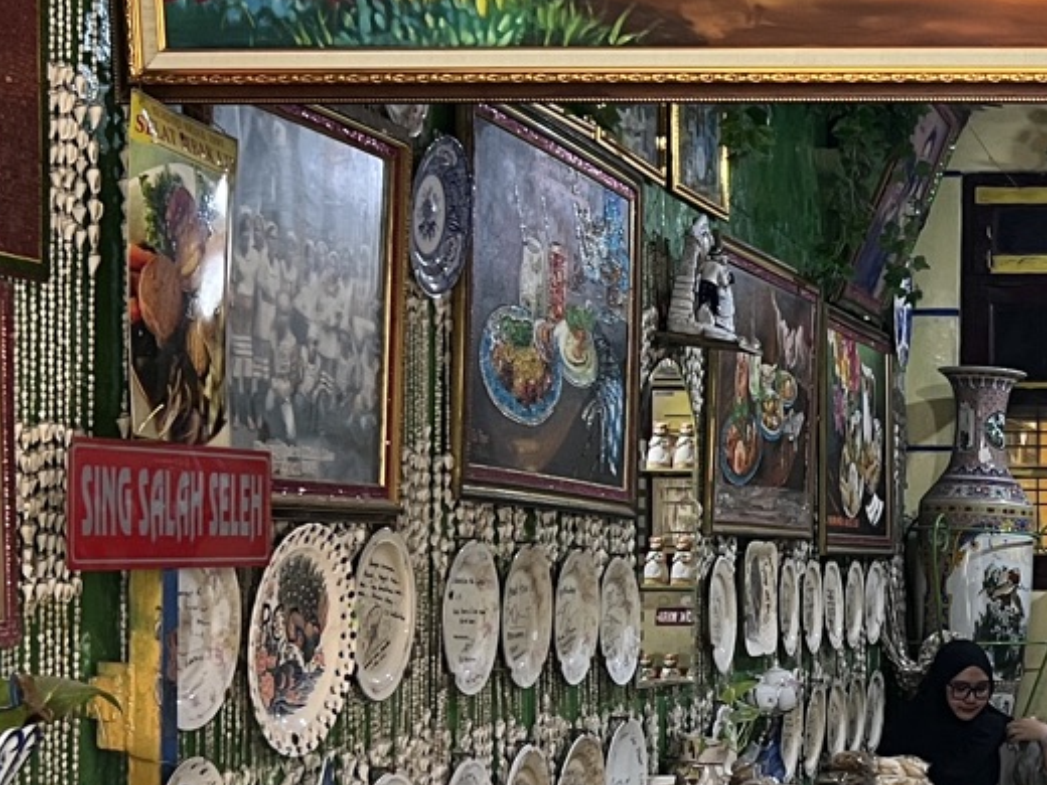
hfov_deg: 22.5
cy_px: 541
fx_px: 2420
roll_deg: -0.1
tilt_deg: +0.1
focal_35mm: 80
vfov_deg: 18.4
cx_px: 1246
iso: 125
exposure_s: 1/50
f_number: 1.5
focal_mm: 5.7
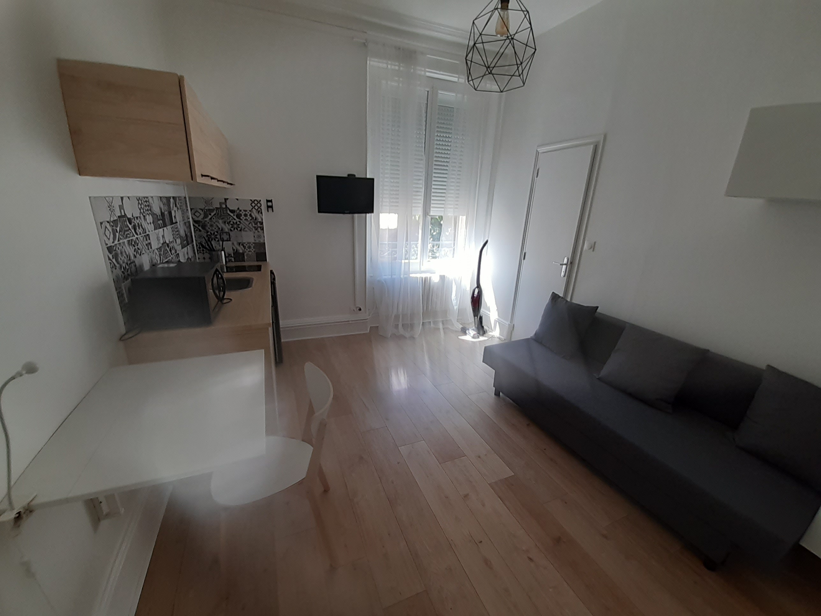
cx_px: 410
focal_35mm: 13
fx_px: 308
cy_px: 308
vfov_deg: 89.9
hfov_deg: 106.2
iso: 40
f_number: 2.2
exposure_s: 1/50
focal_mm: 1.13
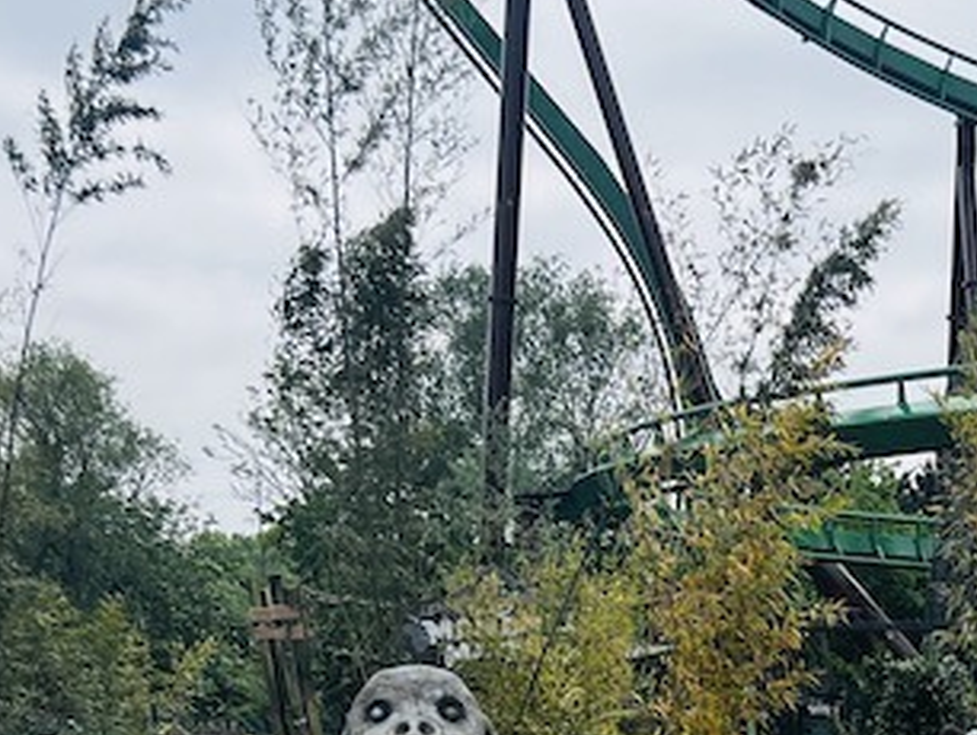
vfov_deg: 15.6
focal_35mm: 87
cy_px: 1102
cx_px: 1060
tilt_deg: -11.7
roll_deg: +0.6
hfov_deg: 21.4
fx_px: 2457
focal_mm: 5.7
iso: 50
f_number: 1.5
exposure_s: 1/3704
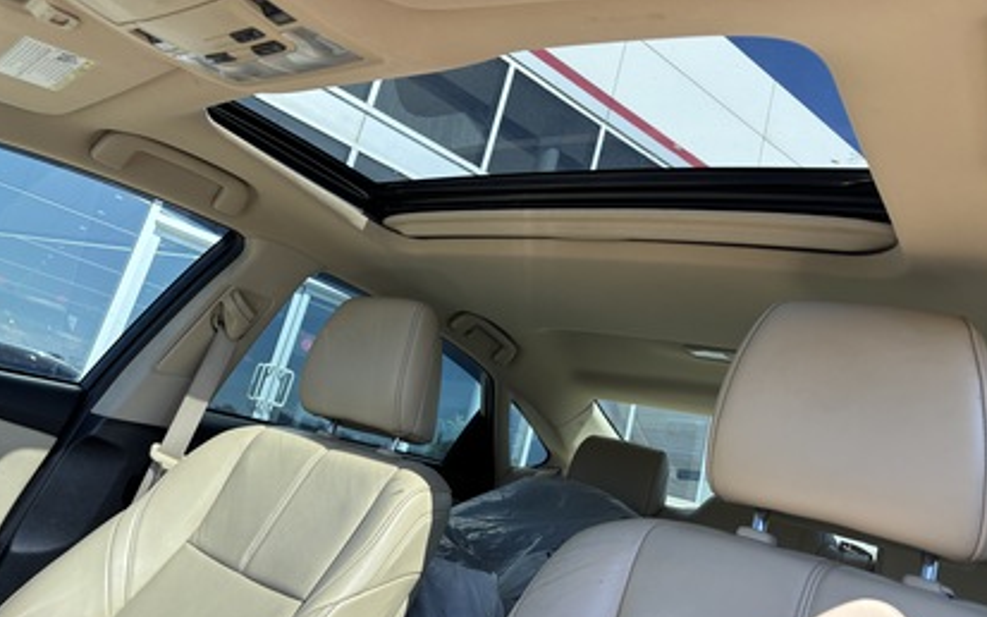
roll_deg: -15.8
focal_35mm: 28
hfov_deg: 66.5
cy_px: 298
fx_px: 753
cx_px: 490
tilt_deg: +14.1
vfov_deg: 44.5
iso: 50
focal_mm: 5.96
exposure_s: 1/520
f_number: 1.6
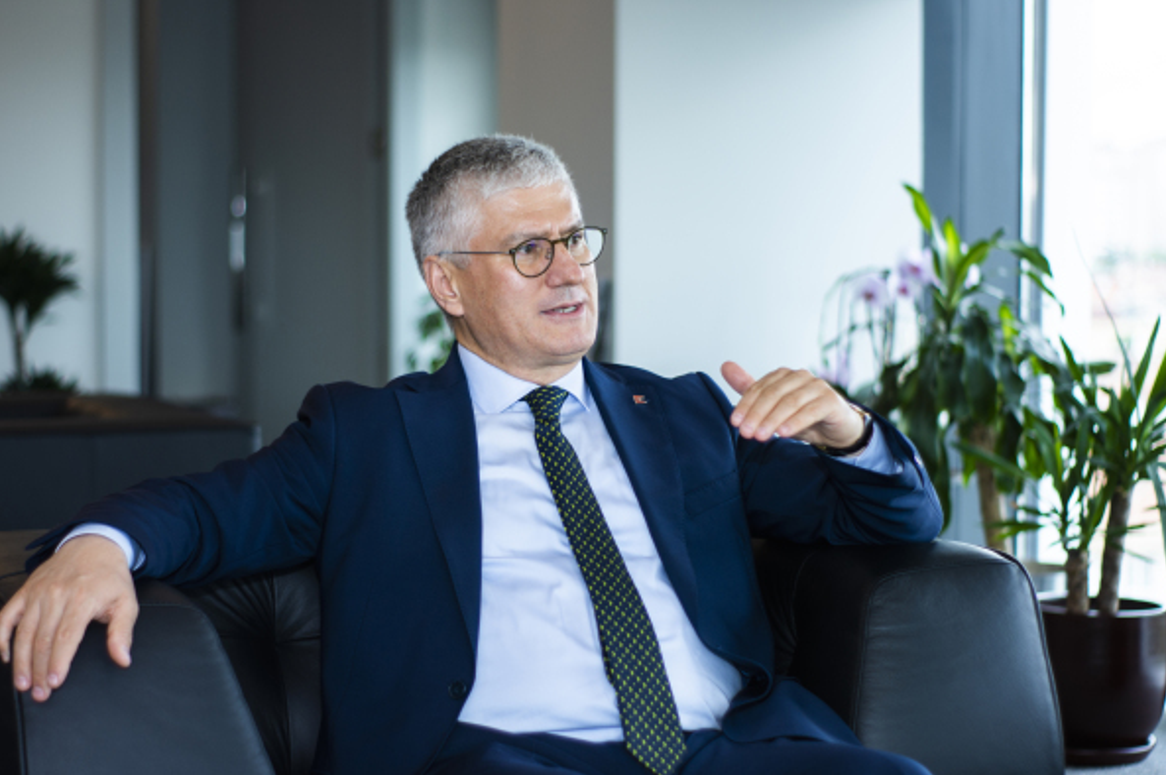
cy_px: 417
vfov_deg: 16.8
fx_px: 2621
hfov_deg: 25.1
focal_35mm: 81
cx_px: 547
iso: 100
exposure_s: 1/200
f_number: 1.8
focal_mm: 50
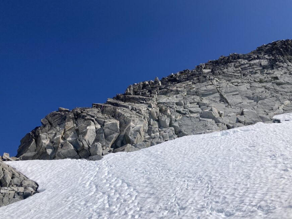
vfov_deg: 42.9
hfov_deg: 55.3
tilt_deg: +36.1
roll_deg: -7.2
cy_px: 124
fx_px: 278
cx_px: 148
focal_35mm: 33
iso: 20
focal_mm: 3.99
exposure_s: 1/6024
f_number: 1.8
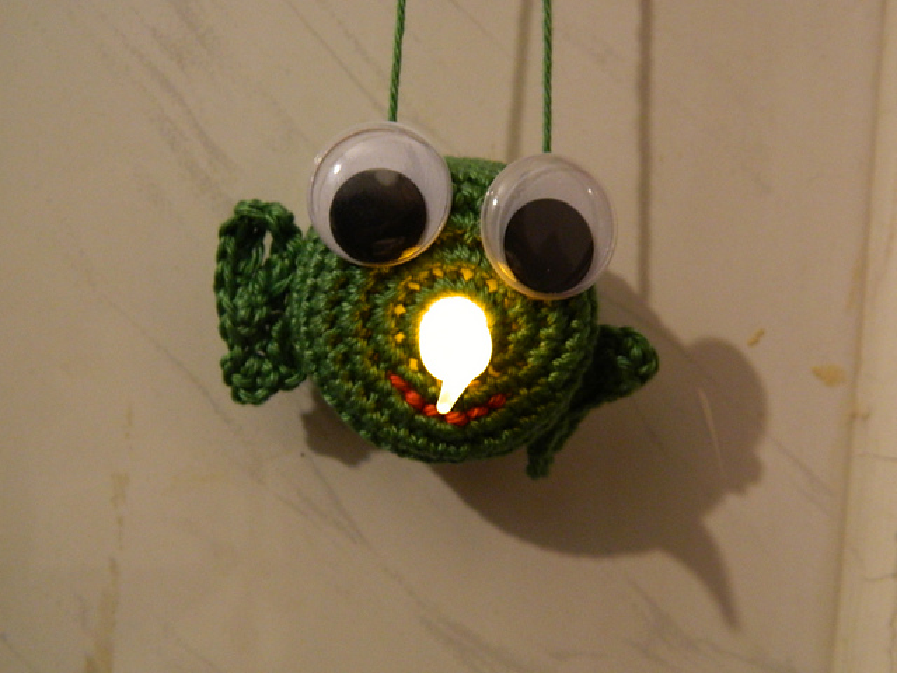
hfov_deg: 45.8
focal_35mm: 41
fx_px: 1062
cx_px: 448
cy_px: 336
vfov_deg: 35.1
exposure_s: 1/20
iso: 400
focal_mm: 7.3
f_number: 3.5
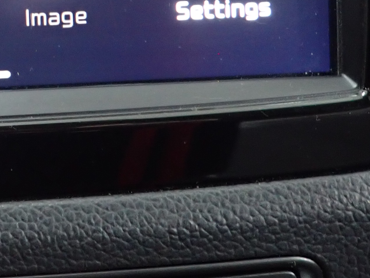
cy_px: -61
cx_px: -52
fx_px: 844
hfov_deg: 23.0
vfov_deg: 17.7
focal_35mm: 79
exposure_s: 1/30
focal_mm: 4.5
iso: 400
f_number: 2
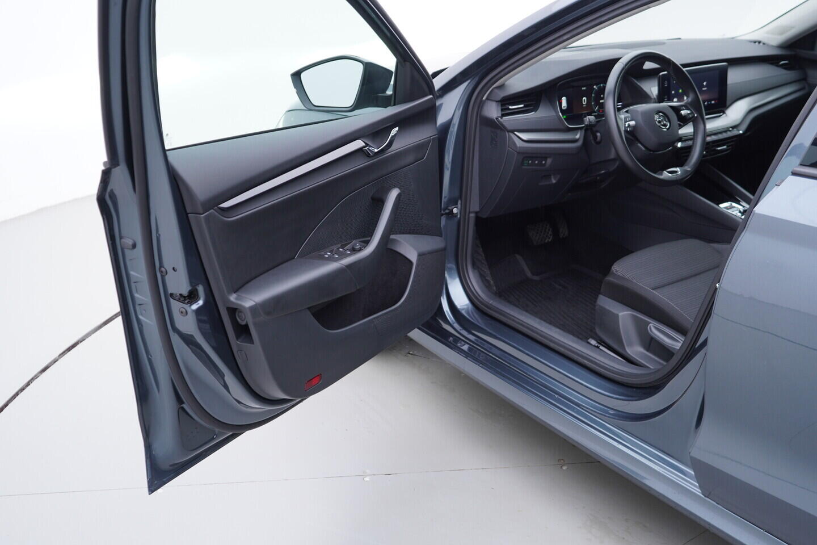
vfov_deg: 36.9
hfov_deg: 53.1
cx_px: 408
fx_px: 817
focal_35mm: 36
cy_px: 272
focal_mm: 24
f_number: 3.2
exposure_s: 1/40
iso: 125
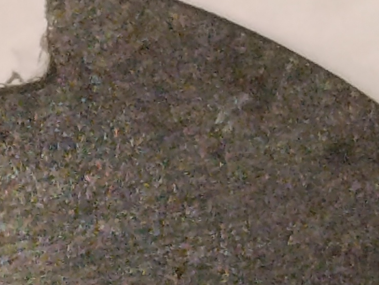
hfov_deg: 3.8
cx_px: -173
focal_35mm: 513
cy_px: 568
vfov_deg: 2.9
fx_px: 5624
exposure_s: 1/100
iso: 1000
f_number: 1.6
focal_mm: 6.14
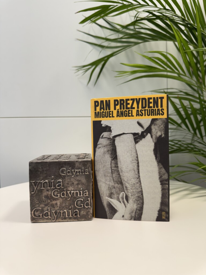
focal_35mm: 24
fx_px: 190
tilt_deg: -1.3
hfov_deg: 56.8
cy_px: 138
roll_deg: +1.5
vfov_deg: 71.6
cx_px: 103
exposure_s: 1/100
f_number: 1.78
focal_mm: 6.76
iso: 200
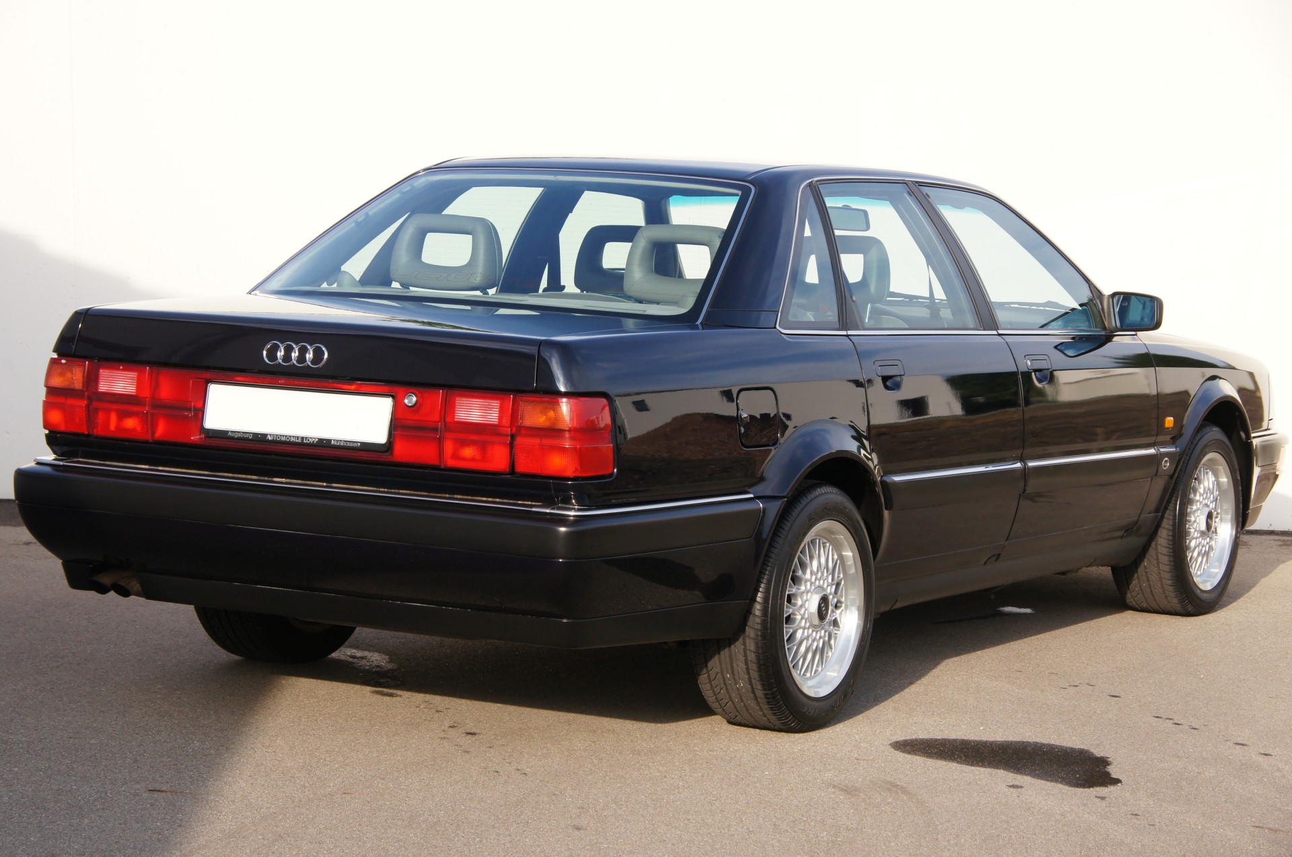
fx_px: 2956
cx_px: 646
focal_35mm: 82
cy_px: 428
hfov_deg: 24.7
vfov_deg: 16.5
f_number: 9
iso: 400
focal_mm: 55
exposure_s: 1/320
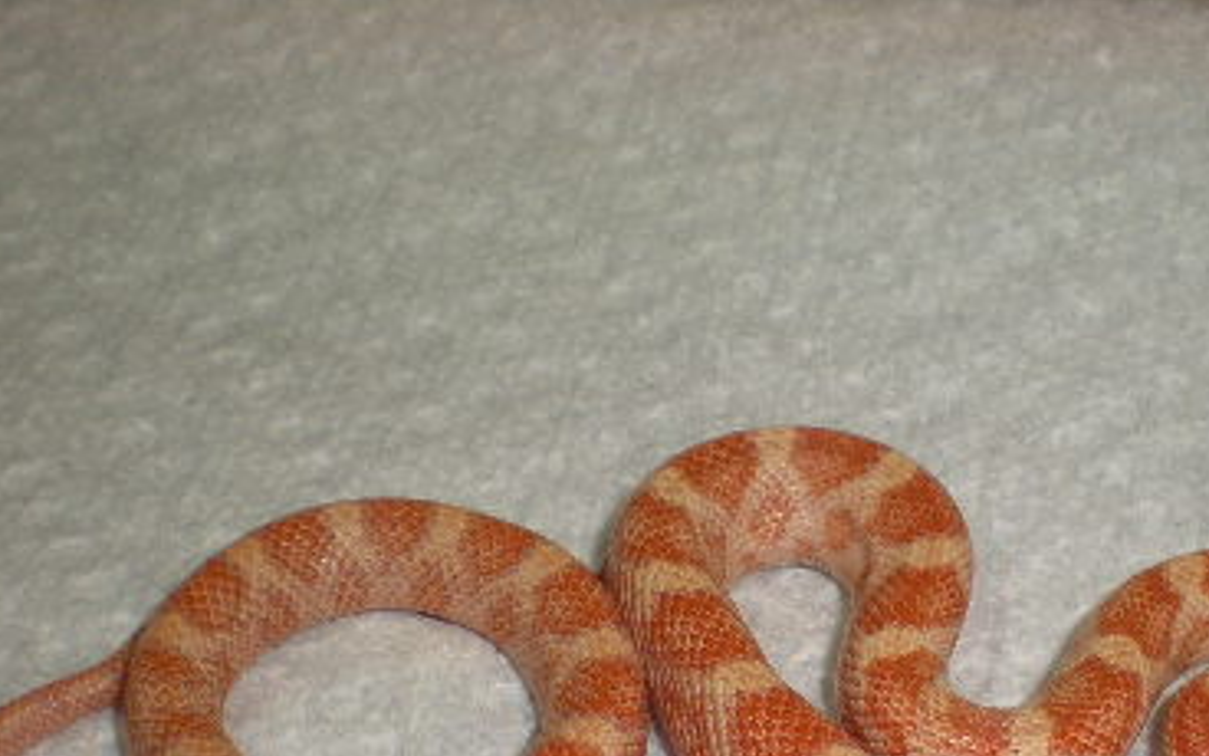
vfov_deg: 18.1
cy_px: 786
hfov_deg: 29.3
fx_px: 2306
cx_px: 759
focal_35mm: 70
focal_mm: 6.3
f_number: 4.6
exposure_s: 1/33.4
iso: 64
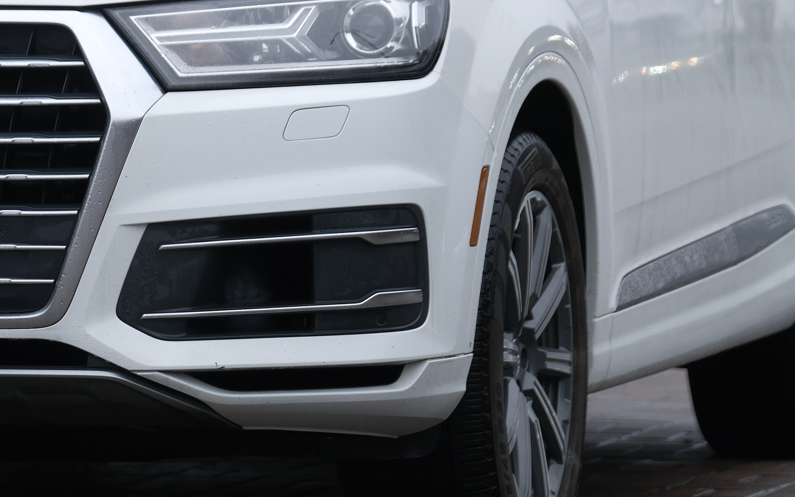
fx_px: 6522
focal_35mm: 301
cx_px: 70
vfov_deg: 4.4
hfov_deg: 7.0
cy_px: 48
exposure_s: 1/125
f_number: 2.8
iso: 200
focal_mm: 90.6
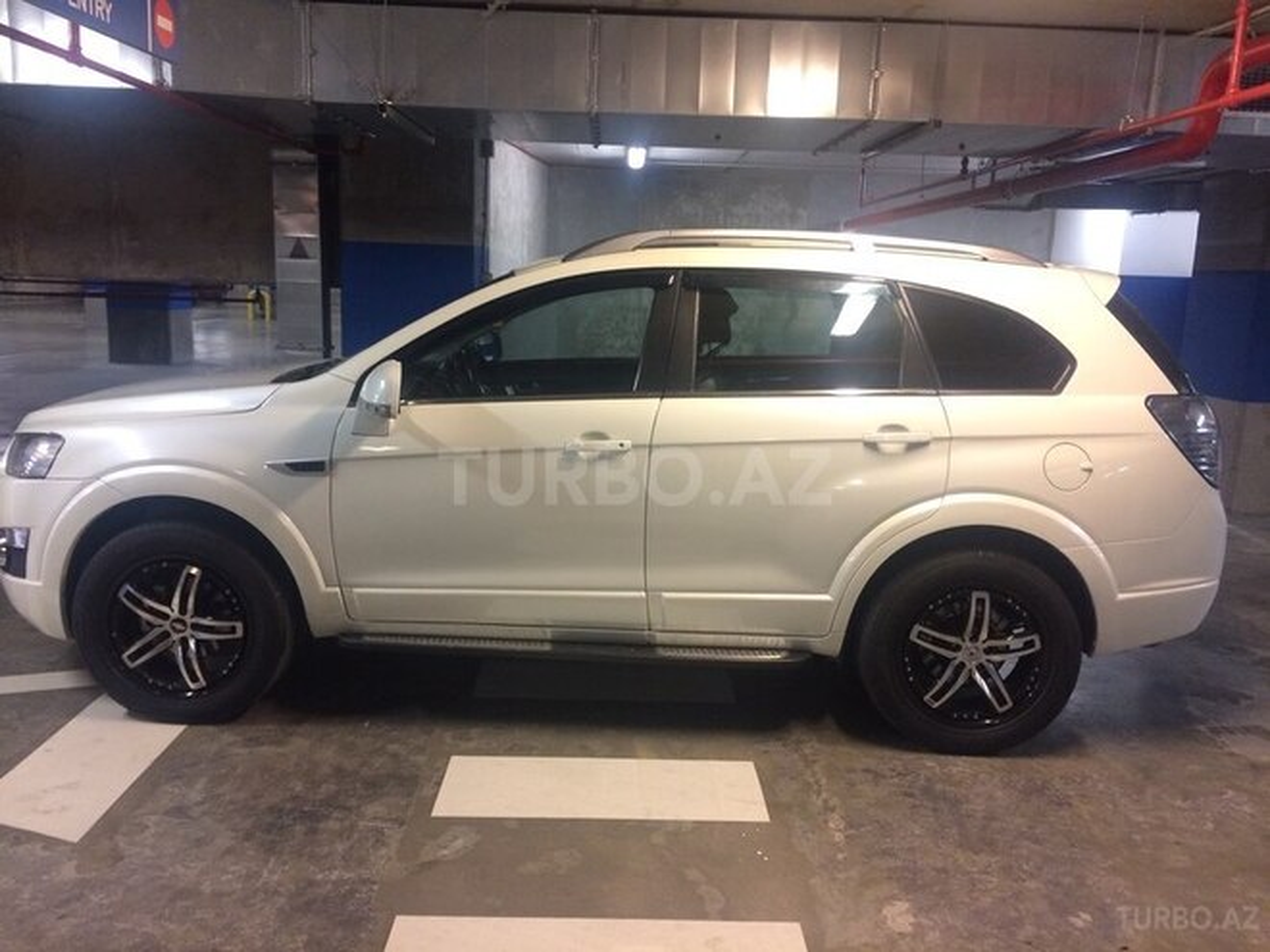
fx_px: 1064
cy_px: 476
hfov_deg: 61.7
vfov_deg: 48.2
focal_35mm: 29
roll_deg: -2.4
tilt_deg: -10.9
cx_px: 635
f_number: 2.2
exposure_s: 1/33
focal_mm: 4.15
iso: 250
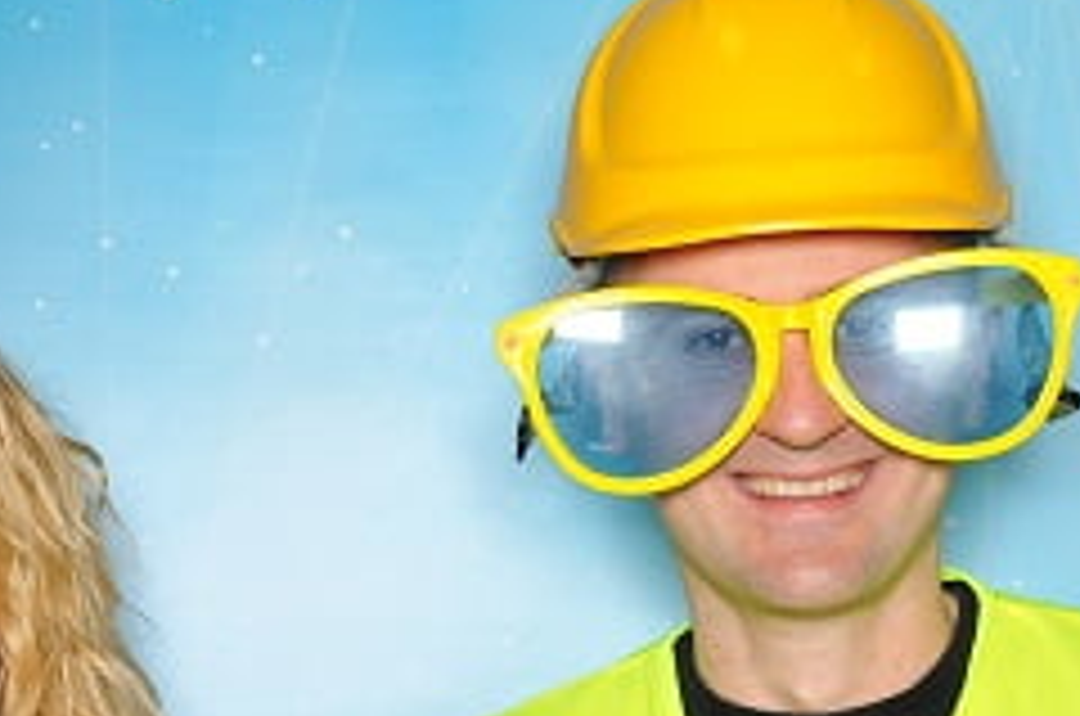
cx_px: 511
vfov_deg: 13.1
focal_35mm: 103
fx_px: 3084
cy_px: 702
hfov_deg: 19.9
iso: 1000
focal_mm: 32
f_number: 10
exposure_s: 1/160
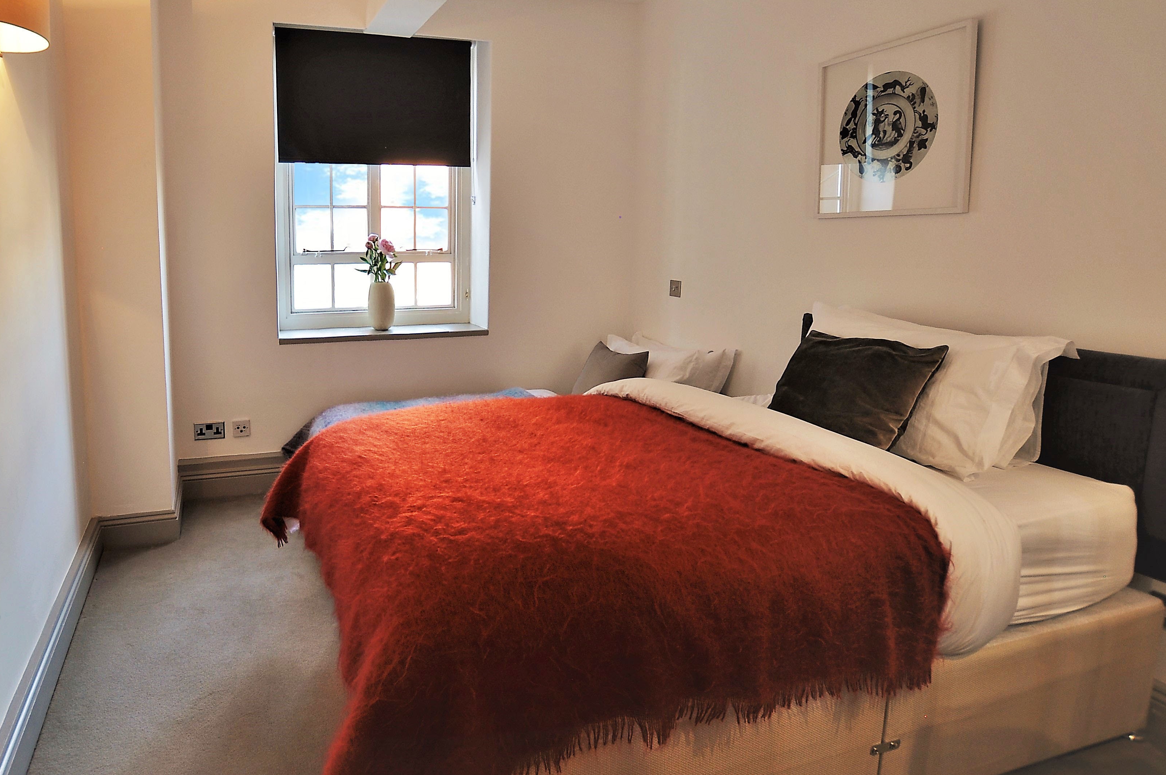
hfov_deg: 81.9
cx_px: 413
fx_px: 647
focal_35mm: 20
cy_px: 321
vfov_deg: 61.4
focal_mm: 10
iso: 200
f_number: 3.5
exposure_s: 1/20
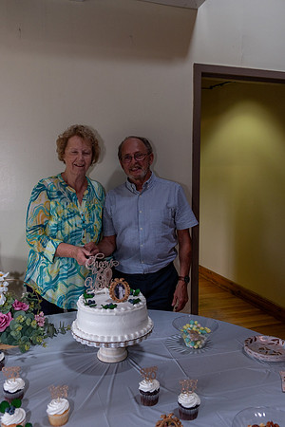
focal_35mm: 29
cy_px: 214
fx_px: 344
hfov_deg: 45.0
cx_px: 142
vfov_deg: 63.7
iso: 200
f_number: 4
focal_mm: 19.6
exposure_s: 1/200
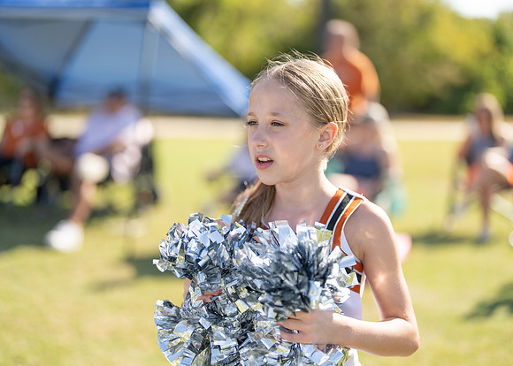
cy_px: 183
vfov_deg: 26.8
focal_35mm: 53
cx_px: 256
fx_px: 769
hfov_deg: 36.9
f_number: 1.2
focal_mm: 50
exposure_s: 1/4000
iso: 100
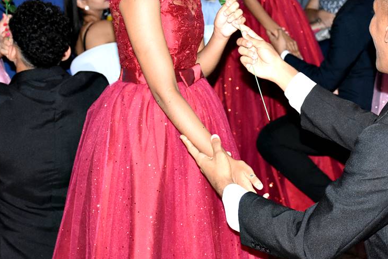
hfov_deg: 20.7
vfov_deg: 13.9
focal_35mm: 98
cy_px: 58
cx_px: 284
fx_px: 1056
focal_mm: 40
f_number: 4.5
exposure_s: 1/100
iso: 2500
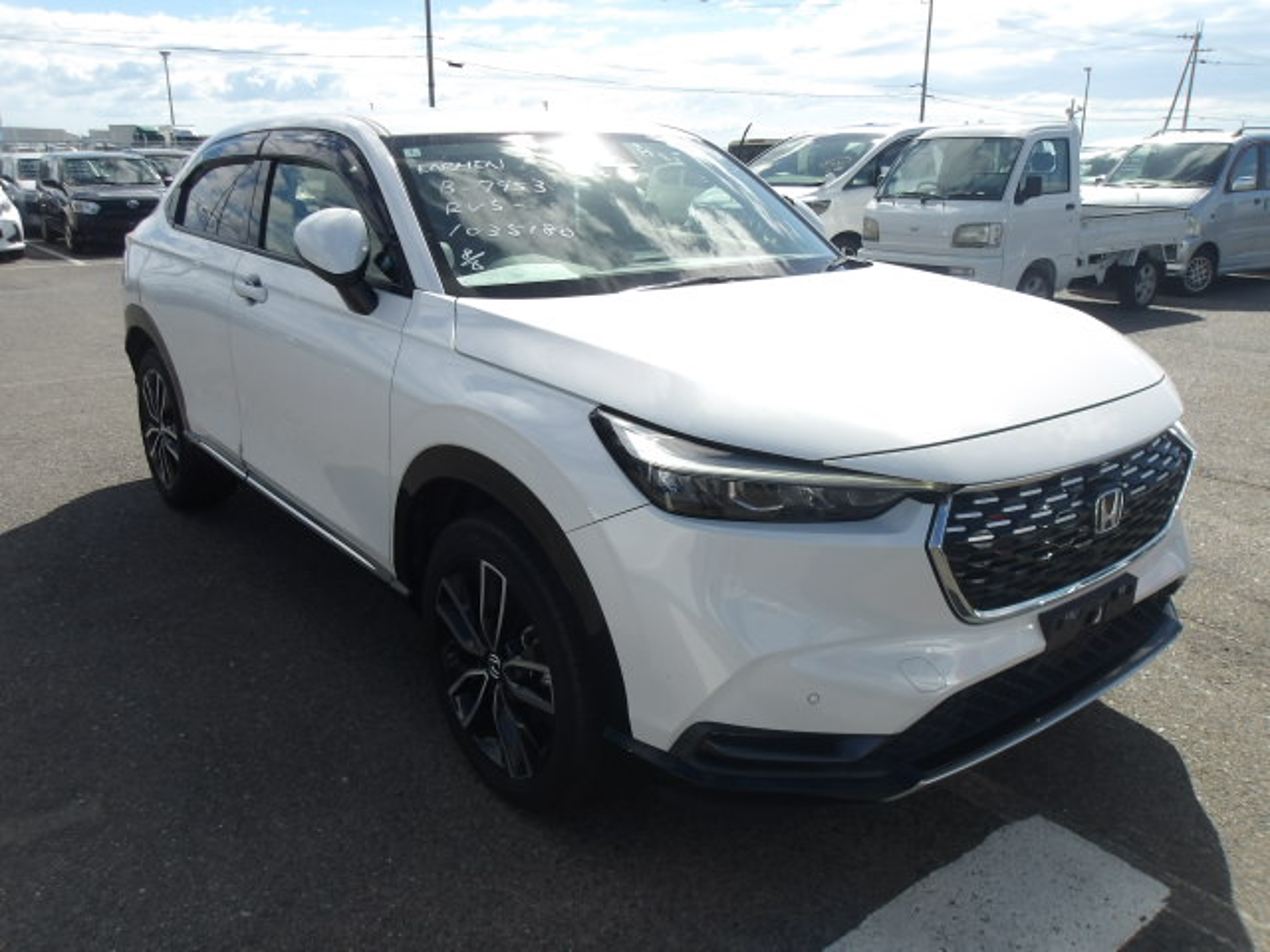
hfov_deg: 65.3
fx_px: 991
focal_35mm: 27
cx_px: 635
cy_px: 476
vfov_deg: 51.4
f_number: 10.4
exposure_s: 1/117
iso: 100
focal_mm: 4.9
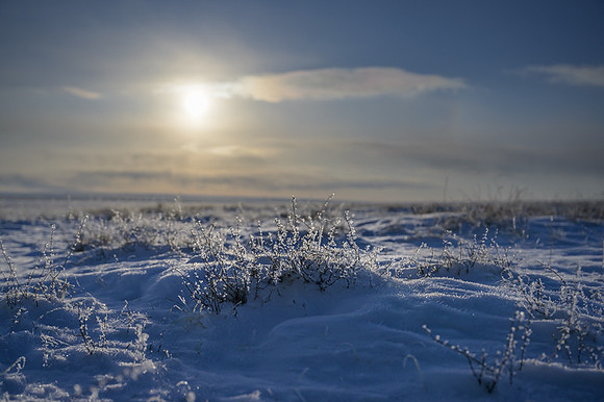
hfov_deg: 49.6
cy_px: 201
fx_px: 654
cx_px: 302
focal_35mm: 39
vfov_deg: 34.2
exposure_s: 1/16000
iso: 100
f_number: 4
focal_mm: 39
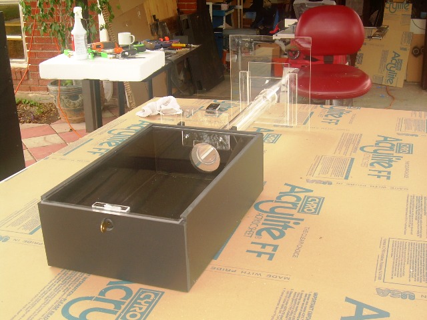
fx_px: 617
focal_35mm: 50
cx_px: 214
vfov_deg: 29.1
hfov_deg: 38.2
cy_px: 160
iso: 50
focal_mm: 8.3
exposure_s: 1/30
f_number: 3.1
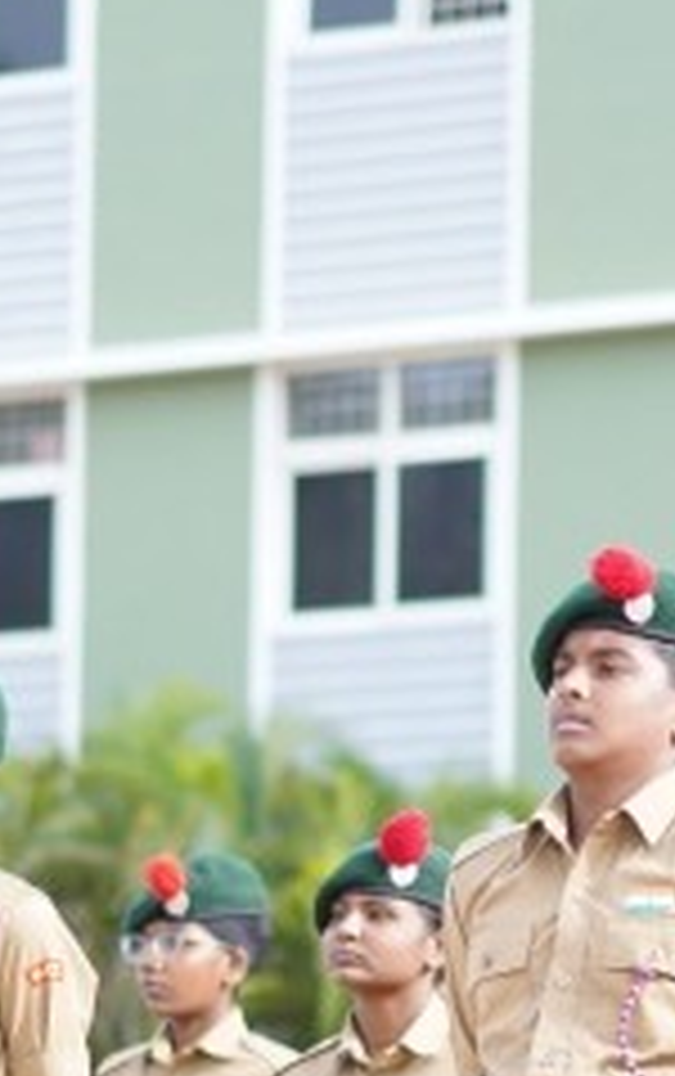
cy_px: 1114
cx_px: 536
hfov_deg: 5.5
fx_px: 7043
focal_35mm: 240
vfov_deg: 8.7
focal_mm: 55
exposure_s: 1/1000
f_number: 1.8
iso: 160
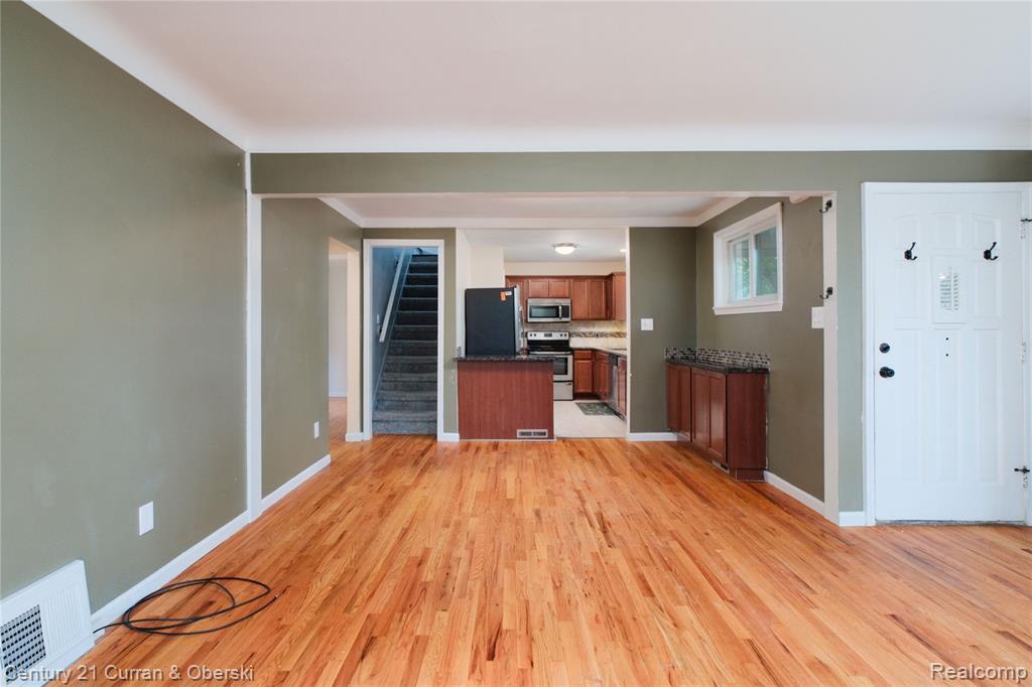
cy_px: 344
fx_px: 487
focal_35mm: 17
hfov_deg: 93.3
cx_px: 516
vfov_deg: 70.4
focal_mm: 11.3
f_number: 6.4
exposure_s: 1/125
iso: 800
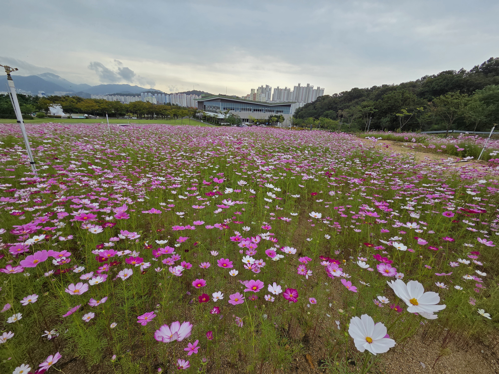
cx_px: 250
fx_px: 187
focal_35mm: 13
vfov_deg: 89.9
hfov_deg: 106.2
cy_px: 187
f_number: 2.2
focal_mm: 2.2
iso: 50
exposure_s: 1/1154
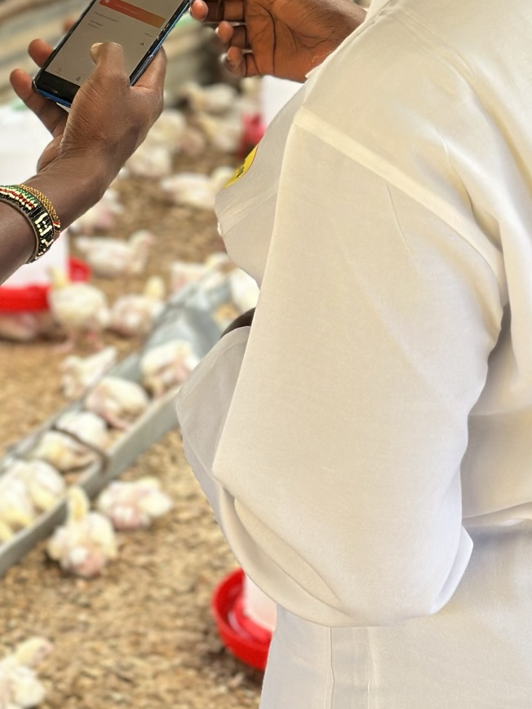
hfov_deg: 13.1
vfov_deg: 16.9
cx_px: 189
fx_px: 2317
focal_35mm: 113
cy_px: -48
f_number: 1.78
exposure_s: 1/172
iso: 100
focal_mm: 6.86
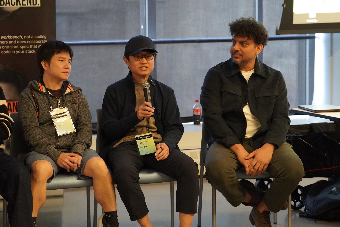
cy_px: 114
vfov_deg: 12.2
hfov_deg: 18.2
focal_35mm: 112
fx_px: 1062
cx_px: 170
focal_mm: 75
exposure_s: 1/160
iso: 6400
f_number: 3.5
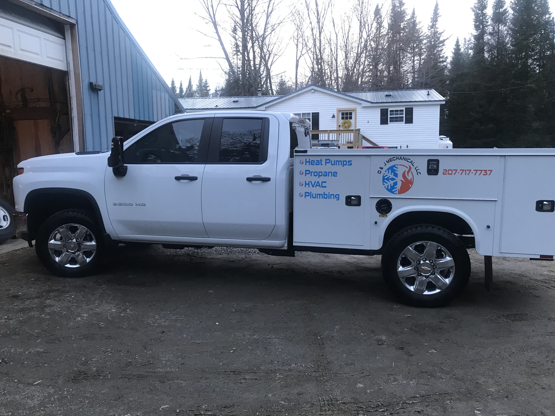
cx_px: 278
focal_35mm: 28
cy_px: 208
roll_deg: +0.7
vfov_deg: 49.7
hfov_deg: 63.4
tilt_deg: -6.7
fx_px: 449
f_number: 1.8
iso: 40
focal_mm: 3.99
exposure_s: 1/24
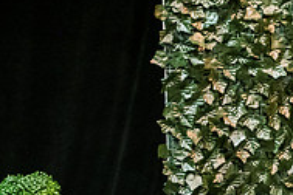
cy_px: 278
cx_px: 437
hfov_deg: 6.8
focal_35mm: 301
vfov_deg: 4.5
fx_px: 2450
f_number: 3.2
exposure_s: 1/200
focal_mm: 98
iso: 3200
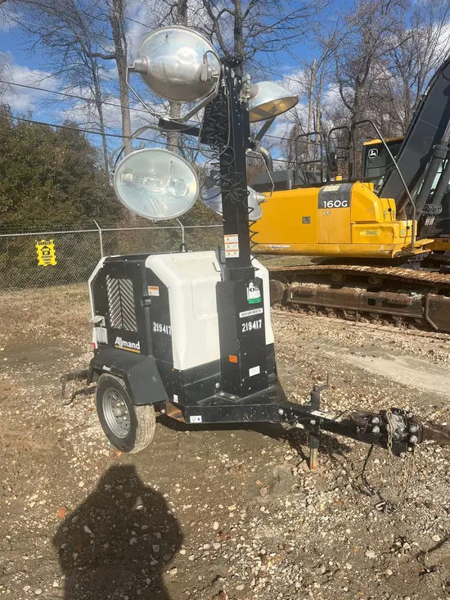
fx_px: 451
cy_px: 300
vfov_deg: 67.3
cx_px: 225
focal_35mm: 26
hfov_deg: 53.1
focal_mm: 5.1
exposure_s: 1/4149
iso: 50
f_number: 1.6
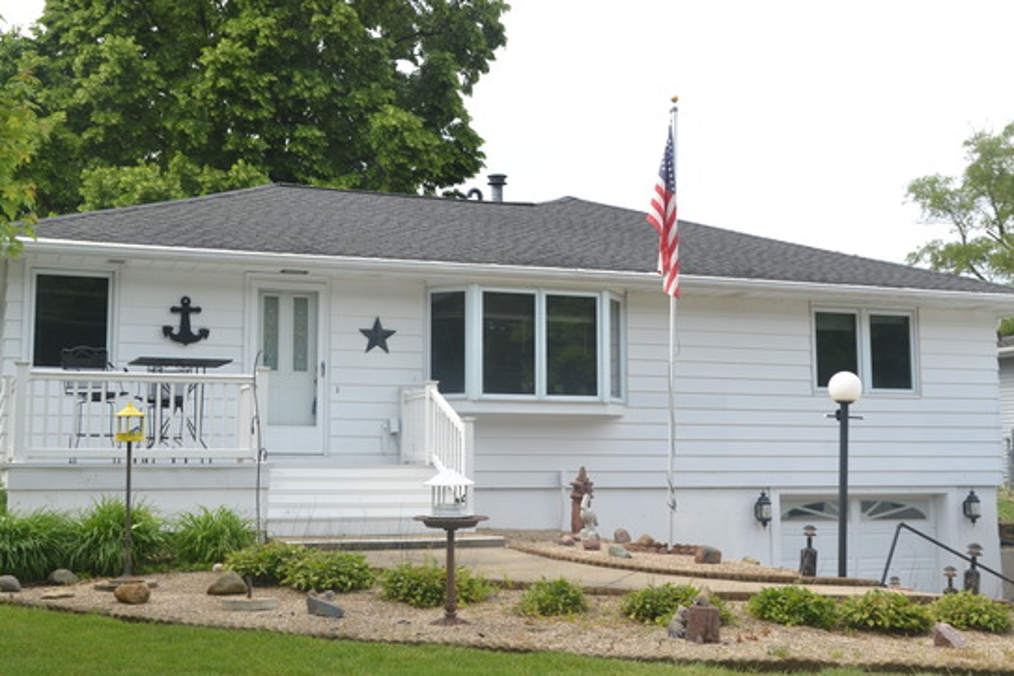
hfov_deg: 42.7
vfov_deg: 29.2
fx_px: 1296
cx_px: 493
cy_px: 305
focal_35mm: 46
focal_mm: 26
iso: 100
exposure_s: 1/200
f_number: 7.1
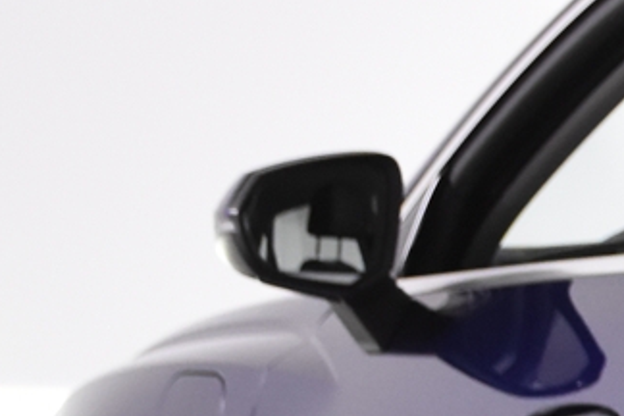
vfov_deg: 4.9
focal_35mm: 276
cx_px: 1743
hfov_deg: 6.9
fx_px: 4783
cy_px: 819
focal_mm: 31
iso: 1600
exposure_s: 1/80
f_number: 4.5
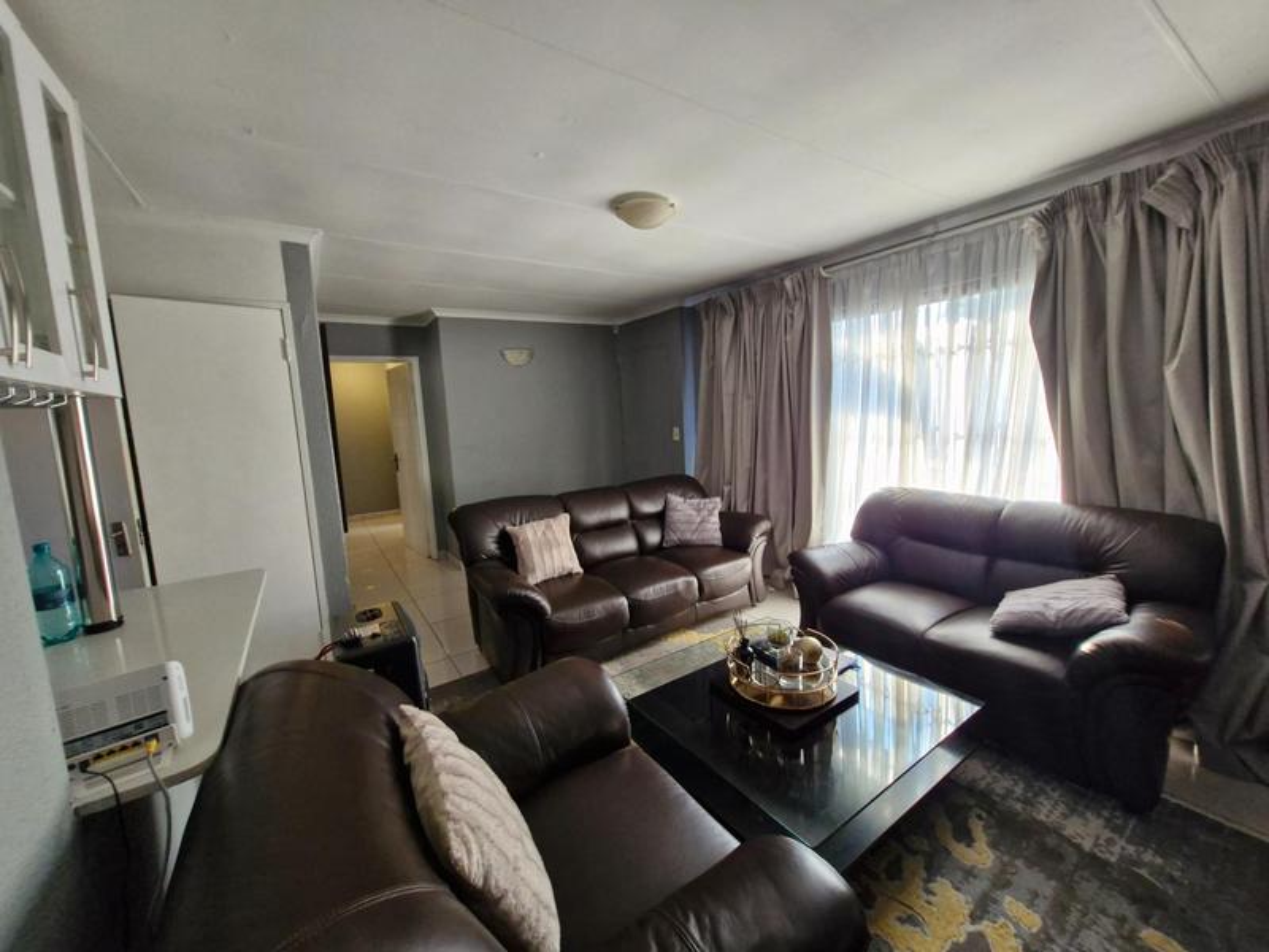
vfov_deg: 89.9
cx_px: 634
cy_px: 476
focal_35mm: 13
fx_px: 477
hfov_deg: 106.2
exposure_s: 1/50
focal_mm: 1.74
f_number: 2.2
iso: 160
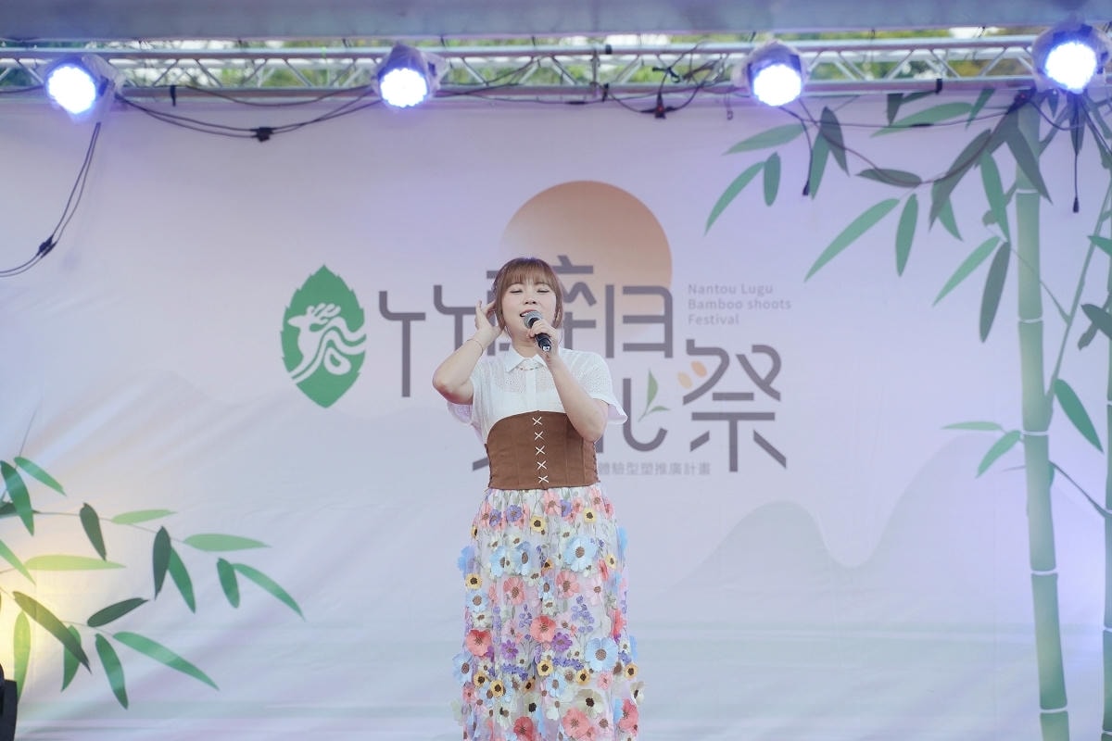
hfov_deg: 27.0
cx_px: 556
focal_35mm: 75
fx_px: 2316
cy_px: 370
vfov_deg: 18.2
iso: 800
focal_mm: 75
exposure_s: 1/160
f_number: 4
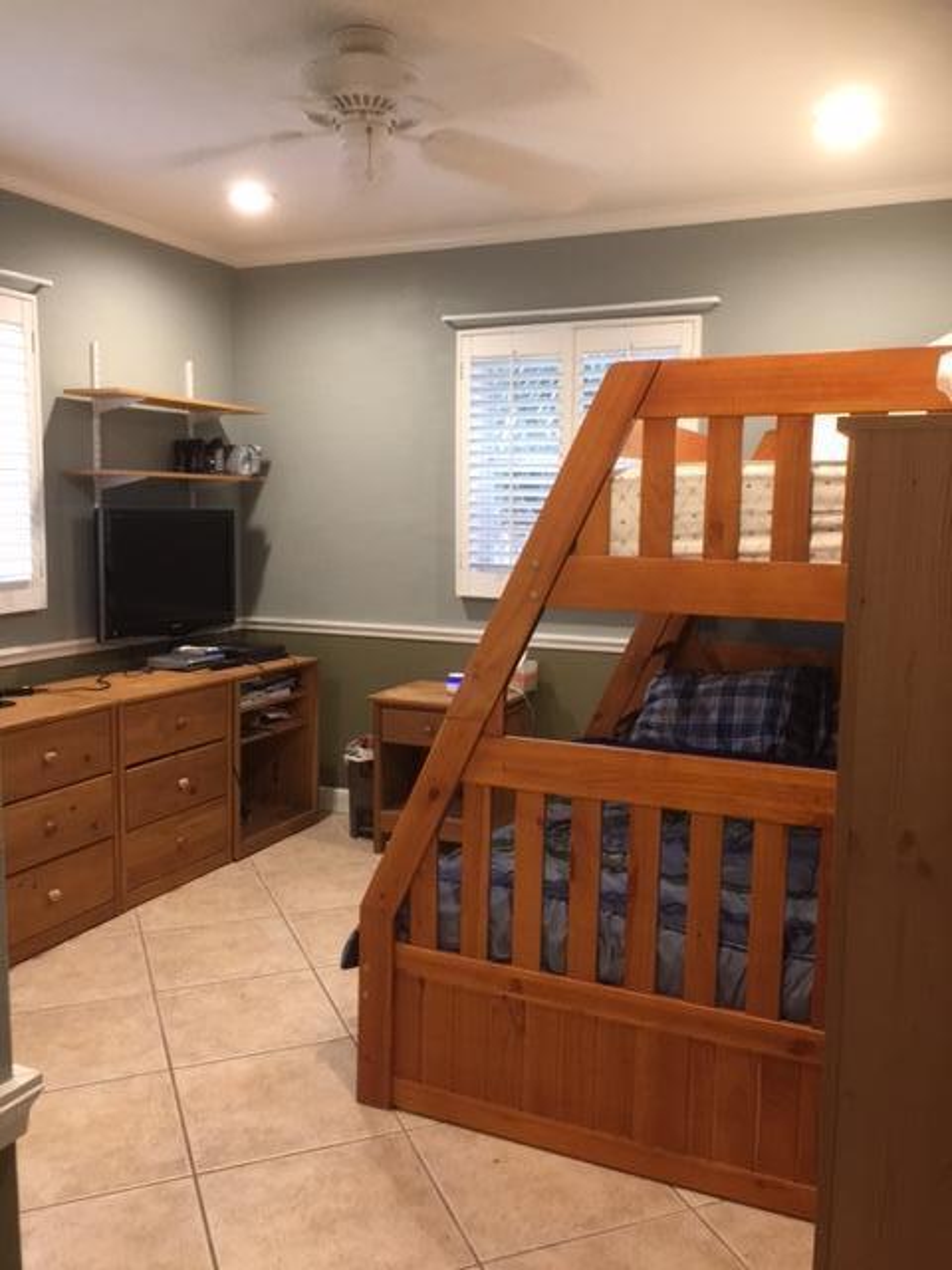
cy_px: 635
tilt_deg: -6.4
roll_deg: -1.6
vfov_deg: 61.7
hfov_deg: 48.2
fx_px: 1063
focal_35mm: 29
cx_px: 476
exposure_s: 1/15
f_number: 2.2
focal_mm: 4.15
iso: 125
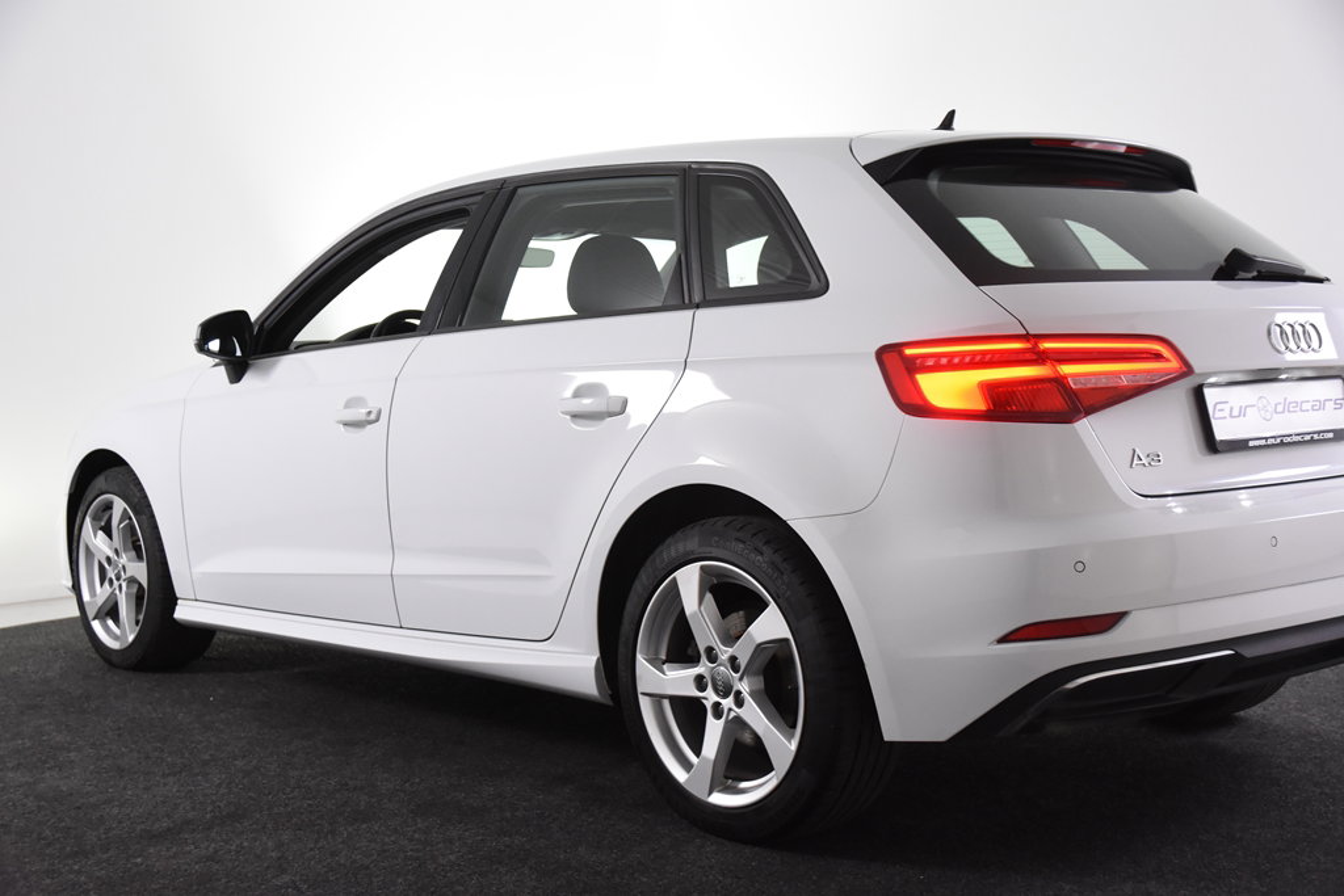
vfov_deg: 29.0
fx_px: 1736
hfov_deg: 42.3
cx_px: 672
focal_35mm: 46
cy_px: 448
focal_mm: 31
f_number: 5
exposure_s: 1/100
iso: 1600
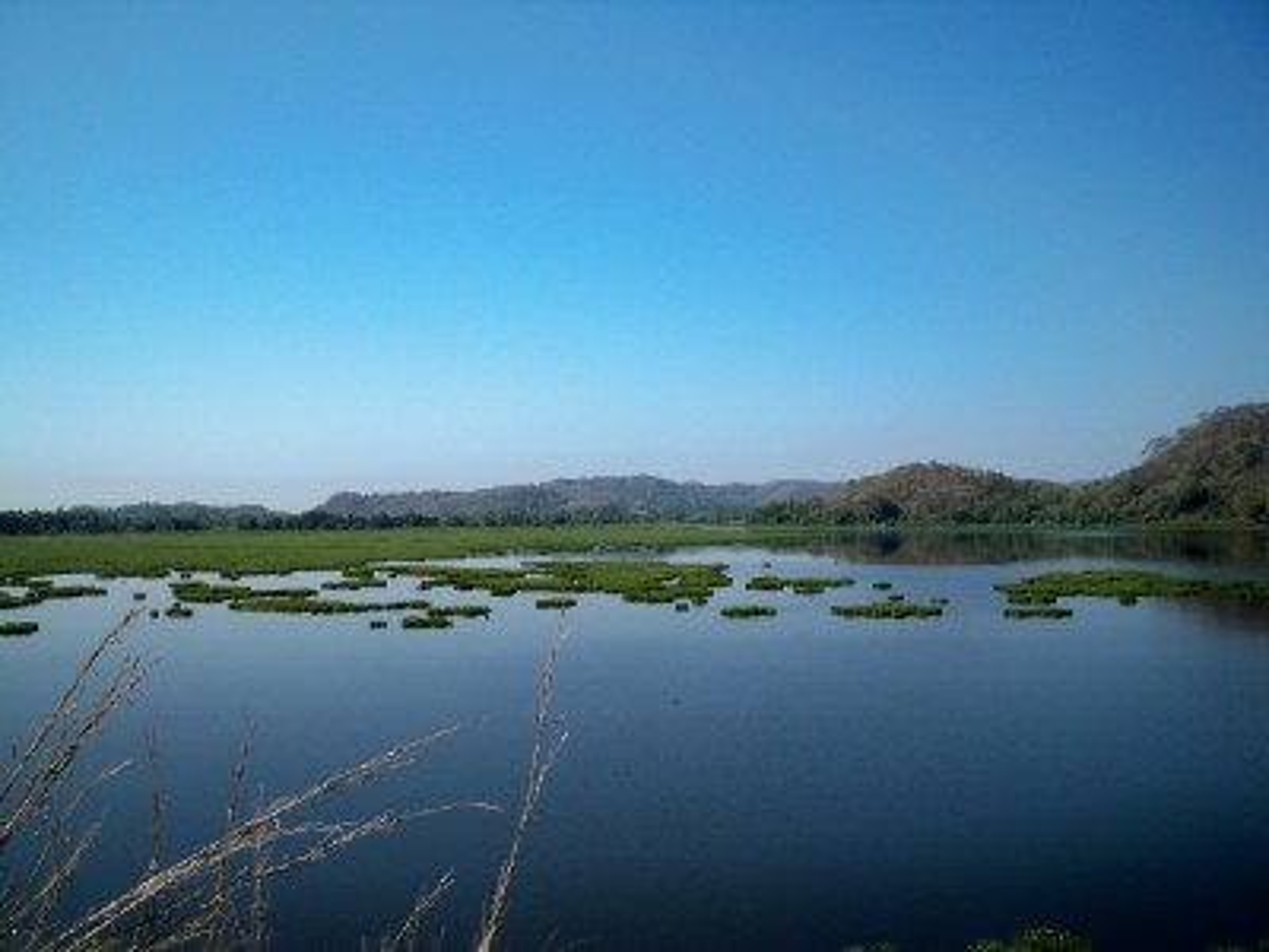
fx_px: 1283
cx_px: 634
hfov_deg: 52.6
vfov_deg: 40.7
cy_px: 476
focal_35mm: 35
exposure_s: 1/500
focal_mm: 6.3
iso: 64
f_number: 4.7
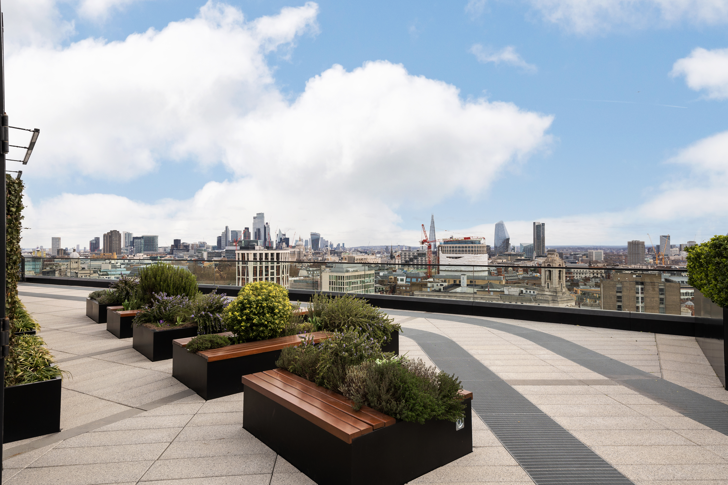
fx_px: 445
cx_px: 364
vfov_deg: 57.2
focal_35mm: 22
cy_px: 242
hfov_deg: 78.6
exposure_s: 1/320
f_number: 10
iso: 250
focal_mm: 22
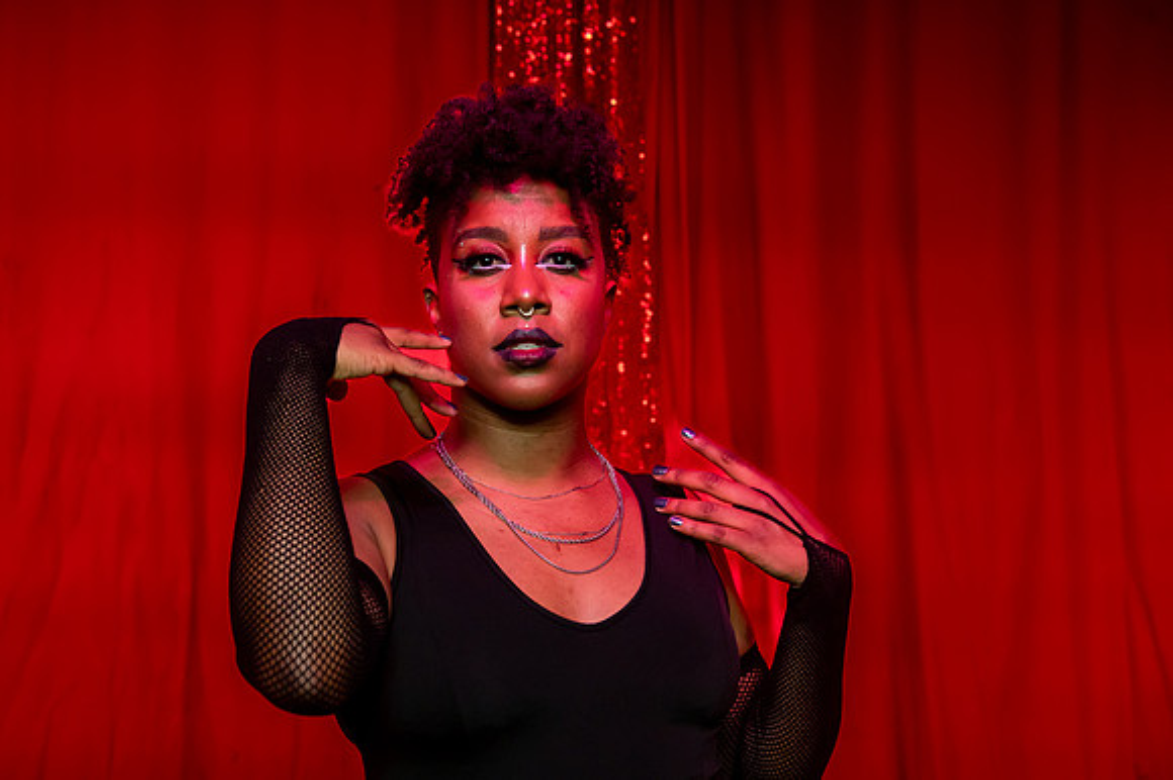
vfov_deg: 23.0
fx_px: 1921
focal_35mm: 59
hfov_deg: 33.9
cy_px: 382
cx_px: 554
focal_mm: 55
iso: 4000
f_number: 4.5
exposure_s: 1/250
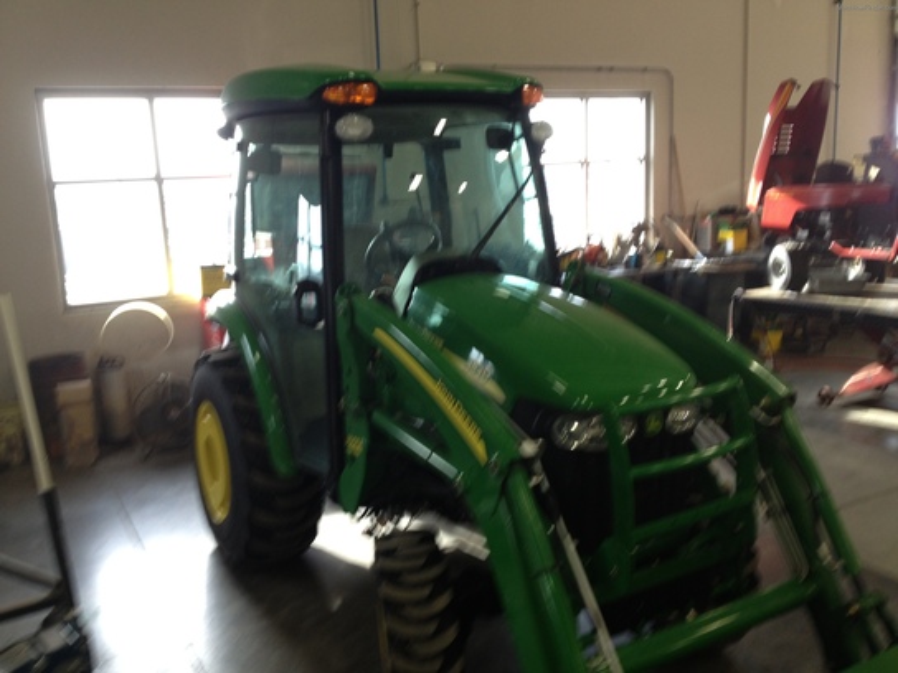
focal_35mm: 35
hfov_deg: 52.6
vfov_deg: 40.7
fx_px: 908
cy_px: 336
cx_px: 449
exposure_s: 1/24
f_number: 2.4
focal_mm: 4.28
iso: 64
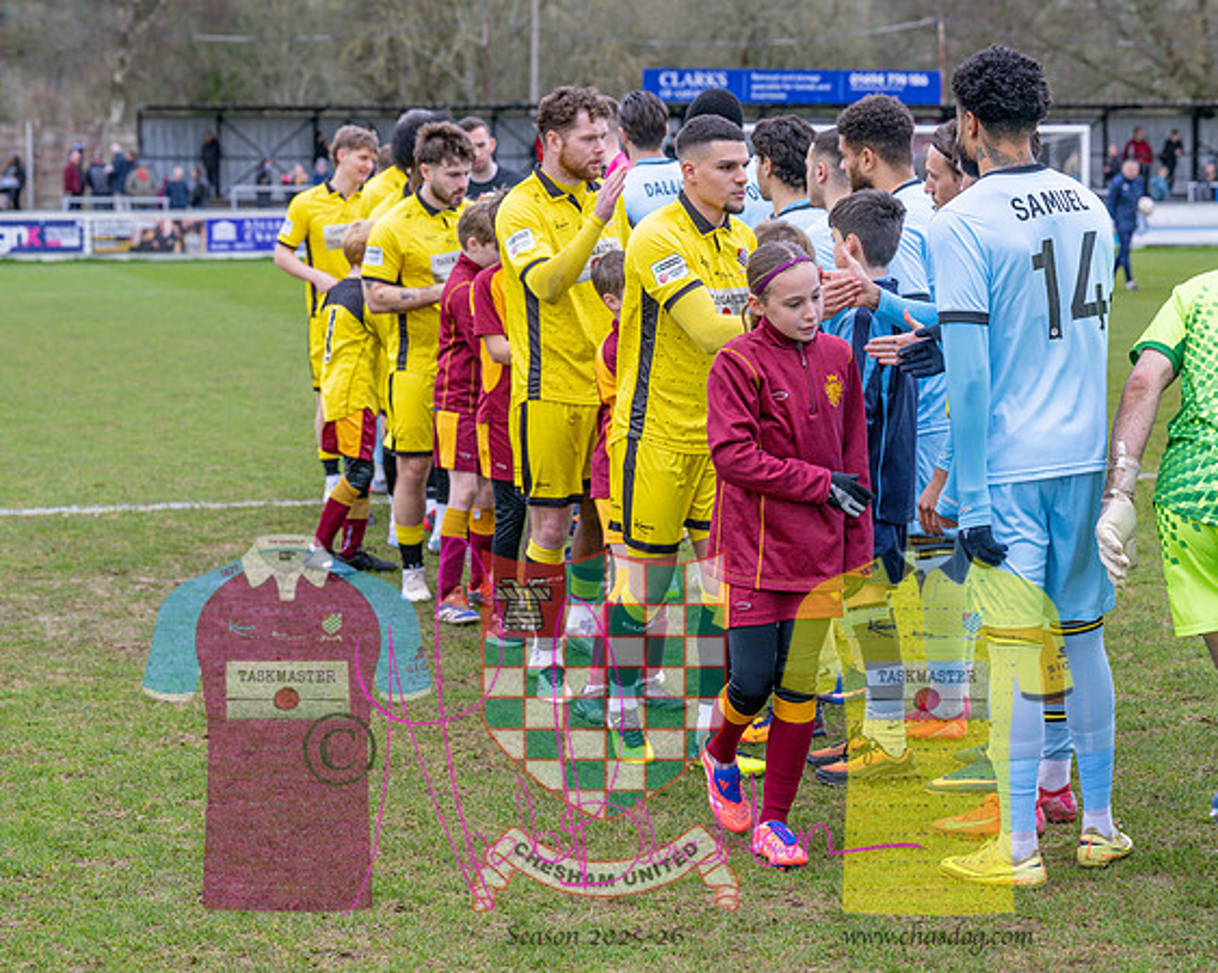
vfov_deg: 16.4
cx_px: 591
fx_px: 3368
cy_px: 486
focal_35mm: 93
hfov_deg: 20.5
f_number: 5
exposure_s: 1/500
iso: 400
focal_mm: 83
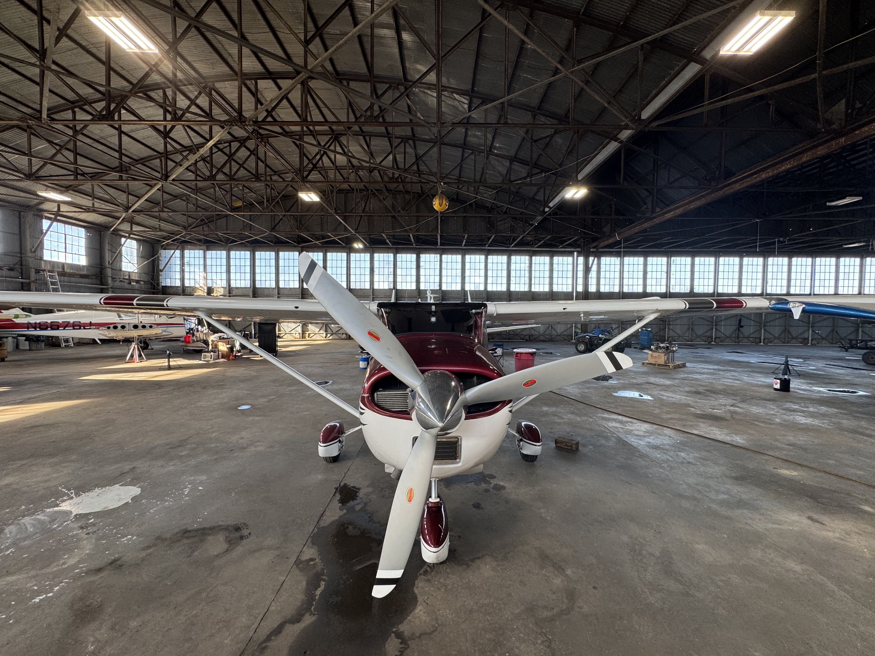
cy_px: 328
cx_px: 438
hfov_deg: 102.1
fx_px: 354
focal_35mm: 14
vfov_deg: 85.7
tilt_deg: -2.3
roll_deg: -1.6
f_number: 2.2
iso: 80
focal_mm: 2.22
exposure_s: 1/99
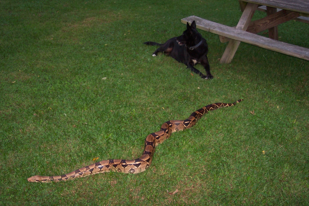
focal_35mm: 38
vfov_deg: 35.1
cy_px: 103
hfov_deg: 50.7
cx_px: 154
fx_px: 326
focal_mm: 8
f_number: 2.8
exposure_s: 1/30
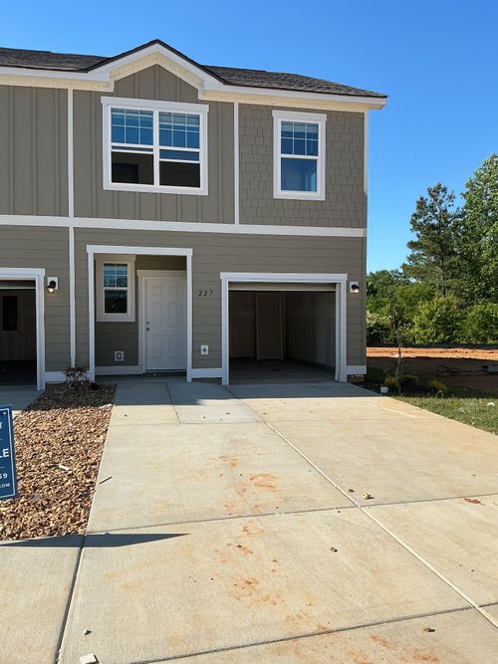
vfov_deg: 61.7
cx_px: 249
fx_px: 556
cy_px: 332
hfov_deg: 48.2
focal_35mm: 29
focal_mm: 3
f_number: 1.8
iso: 25
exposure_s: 1/1912
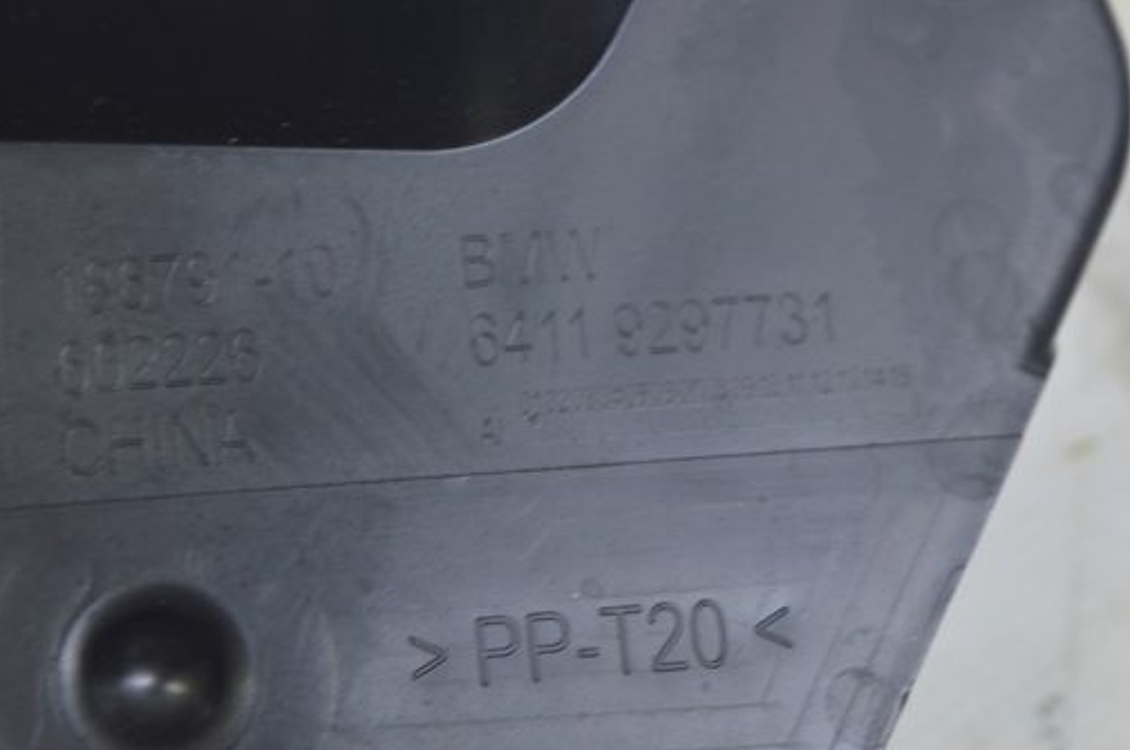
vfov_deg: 13.0
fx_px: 3279
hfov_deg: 19.6
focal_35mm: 105
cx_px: 577
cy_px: 294
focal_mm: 55
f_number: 5.6
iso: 400
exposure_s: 1/20
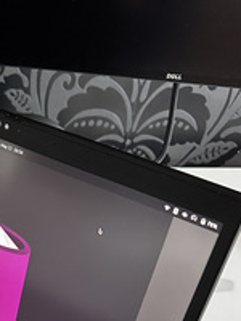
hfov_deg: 22.6
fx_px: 557
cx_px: -44
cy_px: 379
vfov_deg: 28.3
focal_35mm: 60
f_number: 1.78
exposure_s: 1/50
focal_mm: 6.86
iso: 640
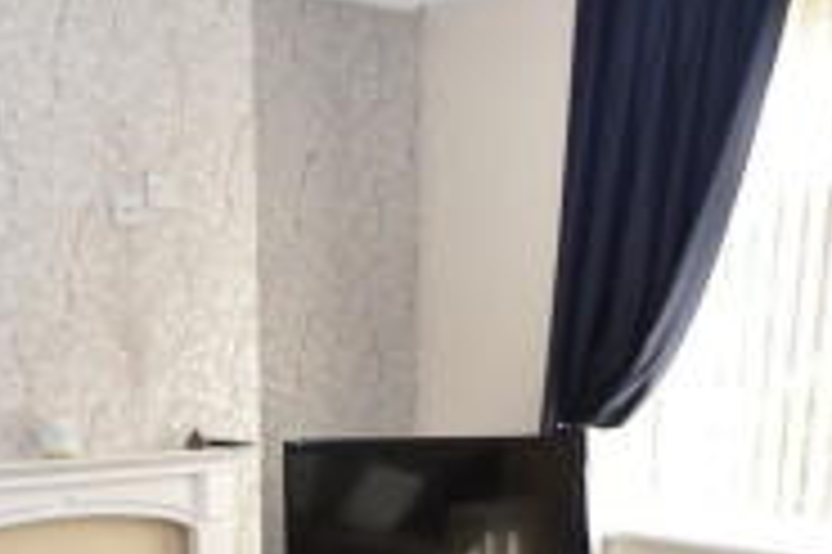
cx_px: 297
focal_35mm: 54
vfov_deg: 22.9
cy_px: 669
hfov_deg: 36.6
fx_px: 1247
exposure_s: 1/200
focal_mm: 14
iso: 500
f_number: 5
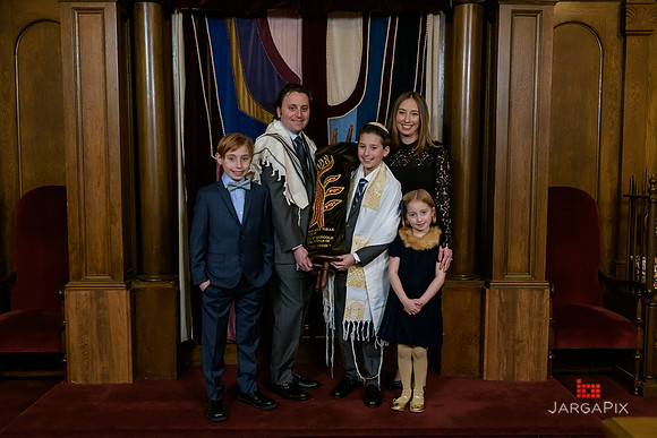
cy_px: 219
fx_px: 621
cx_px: 328
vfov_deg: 38.9
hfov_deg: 55.8
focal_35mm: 34
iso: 1600
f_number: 5.6
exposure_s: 1/125
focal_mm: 34
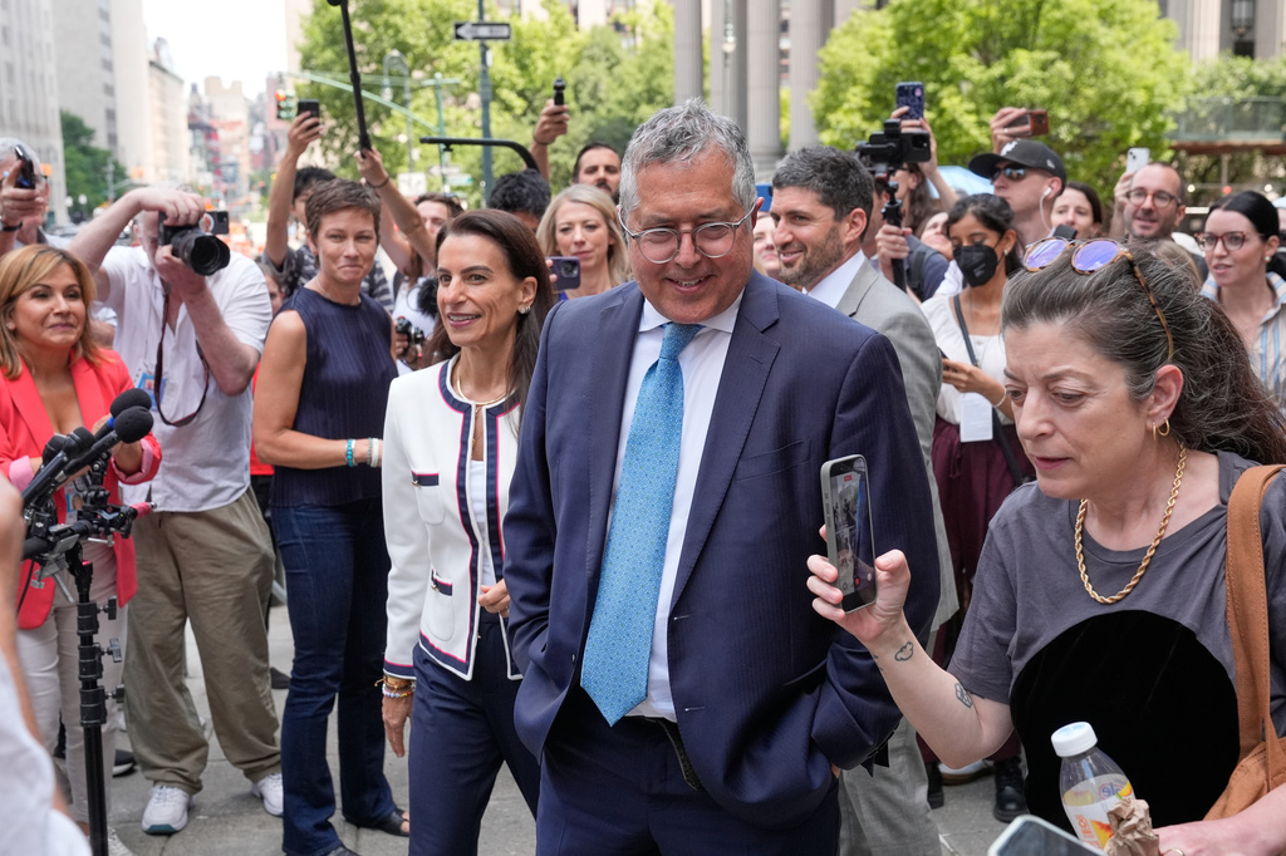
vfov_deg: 29.8
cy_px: 428
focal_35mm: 45
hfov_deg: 43.6
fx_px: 1607
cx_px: 643
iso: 1600
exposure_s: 1/1250
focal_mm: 45
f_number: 5.6
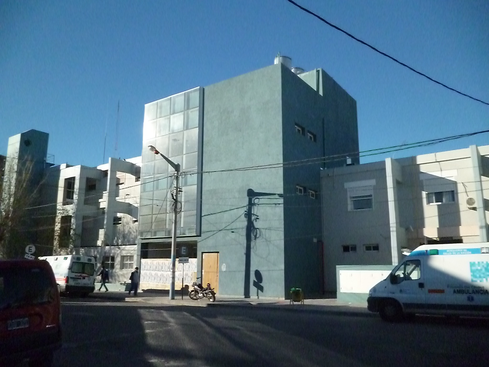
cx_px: 244
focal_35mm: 28
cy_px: 184
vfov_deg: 49.7
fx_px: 396
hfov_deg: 63.4
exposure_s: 1/1600
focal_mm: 5
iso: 1600
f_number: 9
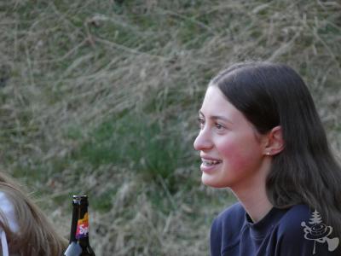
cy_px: 128
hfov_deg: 3.2
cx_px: 170
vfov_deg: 2.4
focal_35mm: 622
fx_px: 6127
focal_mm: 111.5
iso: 500
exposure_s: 1/100
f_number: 5.6
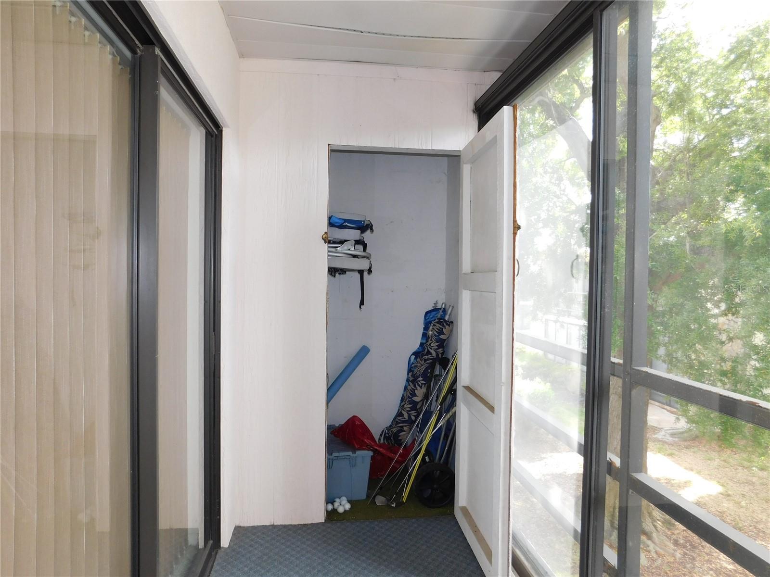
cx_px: 385
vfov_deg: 58.9
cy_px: 288
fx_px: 512
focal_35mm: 23
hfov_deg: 73.9
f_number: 3
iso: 125
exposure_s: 1/50
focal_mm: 4
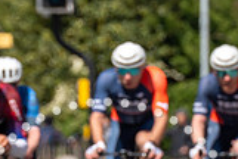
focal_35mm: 1214
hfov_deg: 1.7
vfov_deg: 1.1
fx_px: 8041
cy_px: 98
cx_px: 274
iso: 200
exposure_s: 1/1000
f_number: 5.6
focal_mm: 200
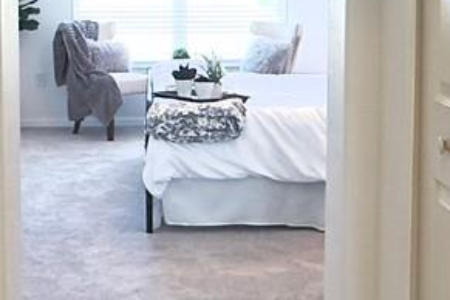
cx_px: 198
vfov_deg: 16.9
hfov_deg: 25.3
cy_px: 66
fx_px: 1000
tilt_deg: -5.6
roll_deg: +0.3
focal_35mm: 80
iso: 160
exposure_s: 1/120
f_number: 2.2
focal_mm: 2.22
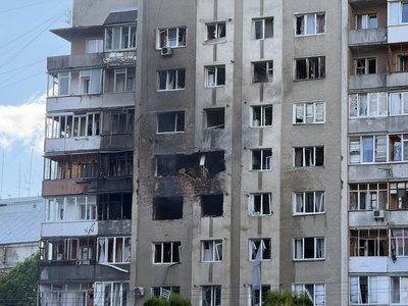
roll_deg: -1.4
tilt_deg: +11.0
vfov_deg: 12.3
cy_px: 153
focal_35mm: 120
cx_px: 204
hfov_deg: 16.4
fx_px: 1414
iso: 50
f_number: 2.8
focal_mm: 15.66
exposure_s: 1/331
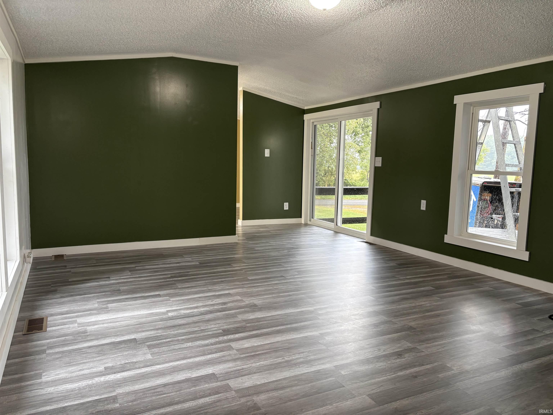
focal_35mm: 26
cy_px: 208
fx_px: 415
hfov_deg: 67.3
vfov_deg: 53.1
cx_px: 276
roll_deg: -0.6
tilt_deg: -6.9
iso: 80
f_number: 1.6
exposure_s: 1/60
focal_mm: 5.96
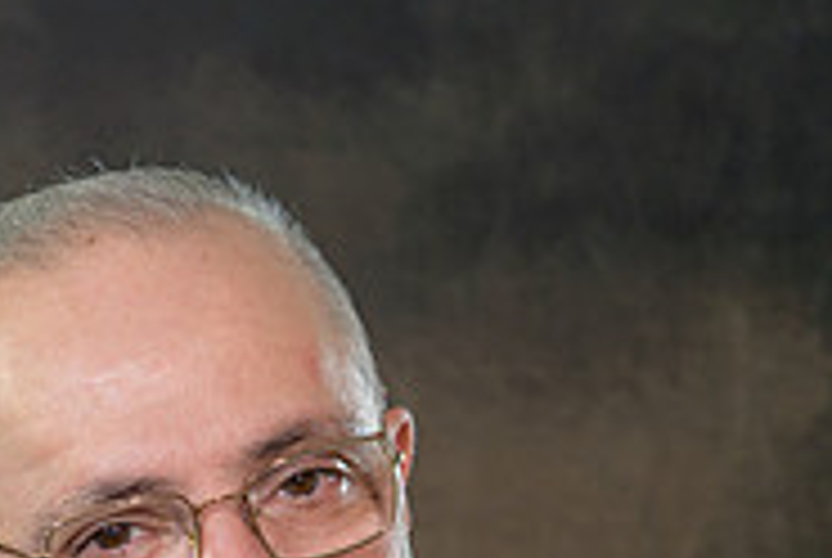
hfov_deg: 10.3
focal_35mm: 197
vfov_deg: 6.9
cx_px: -112
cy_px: 853
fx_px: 4560
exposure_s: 1/100
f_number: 5
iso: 250
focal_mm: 63
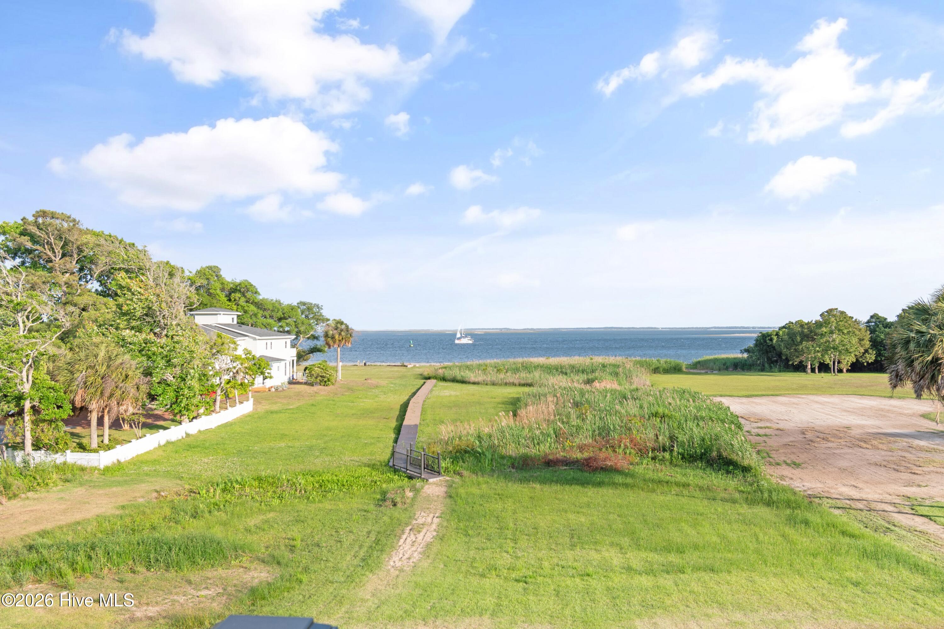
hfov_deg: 61.9
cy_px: 314
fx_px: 787
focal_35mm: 30
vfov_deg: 43.6
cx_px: 472
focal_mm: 20
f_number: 5.6
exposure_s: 1/125
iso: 100
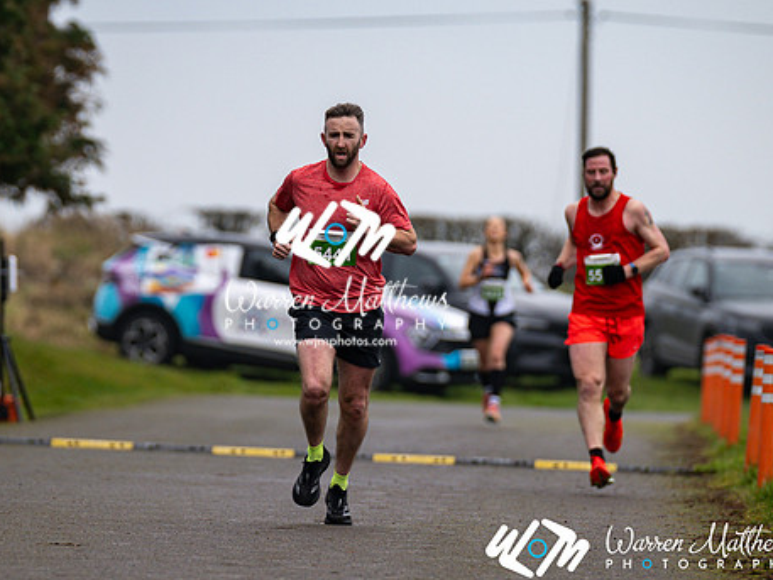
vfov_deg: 3.4
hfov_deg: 4.5
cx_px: 335
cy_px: 271
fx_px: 9806
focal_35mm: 439
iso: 250
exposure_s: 1/1600
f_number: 2.8
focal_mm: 240
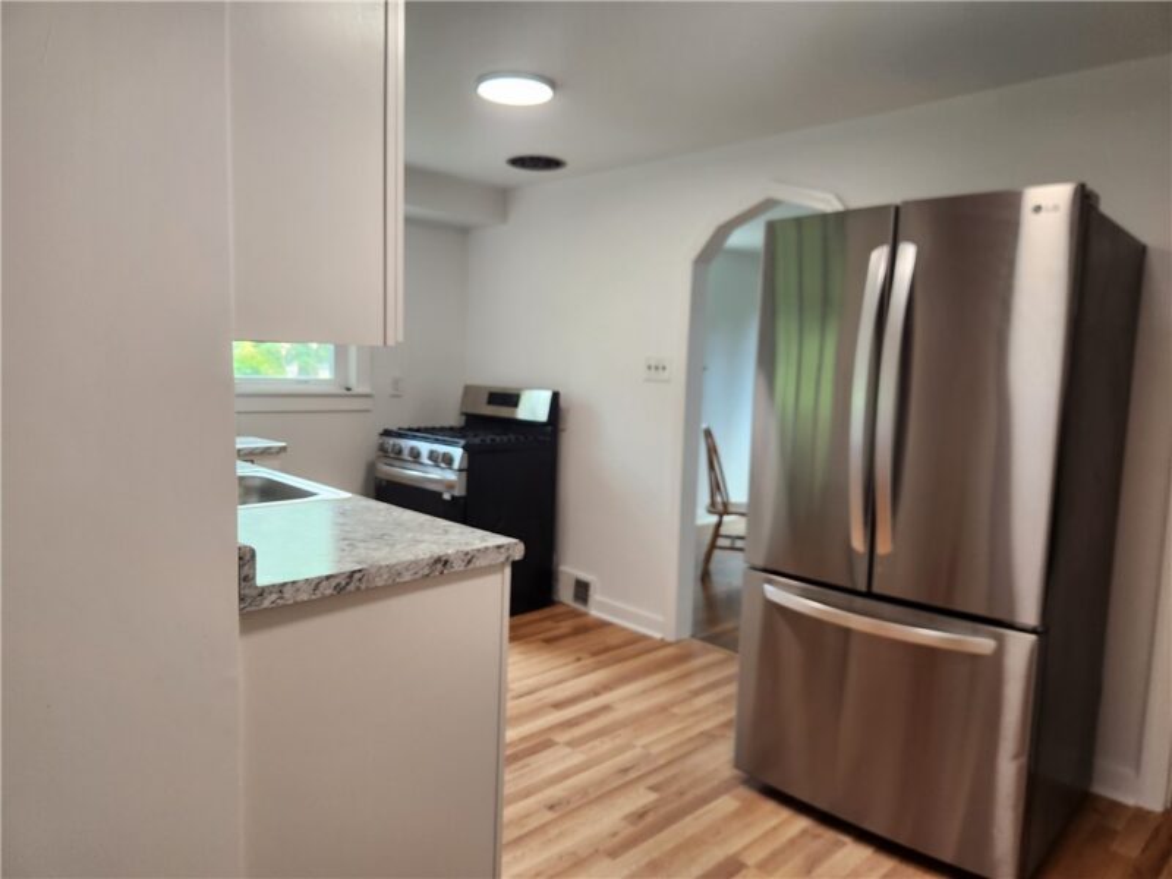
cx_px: 586
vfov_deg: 58.9
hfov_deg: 73.9
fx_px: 779
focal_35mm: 23
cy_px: 440
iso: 160
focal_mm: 5.4
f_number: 1.8
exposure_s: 1/120
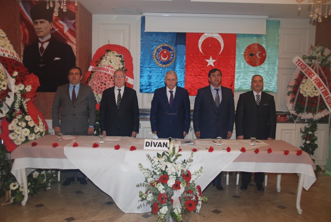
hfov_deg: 61.9
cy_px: 111
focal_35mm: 30
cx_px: 166
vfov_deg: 43.7
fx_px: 276
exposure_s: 1/60
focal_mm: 20
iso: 200
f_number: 4
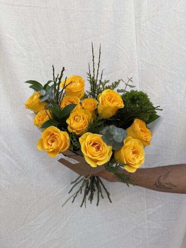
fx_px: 172
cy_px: 124
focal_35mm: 24
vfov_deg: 71.6
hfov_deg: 56.8
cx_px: 93
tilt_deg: -10.6
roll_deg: -2.1
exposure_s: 1/1385
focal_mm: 6.76
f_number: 1.78
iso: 80
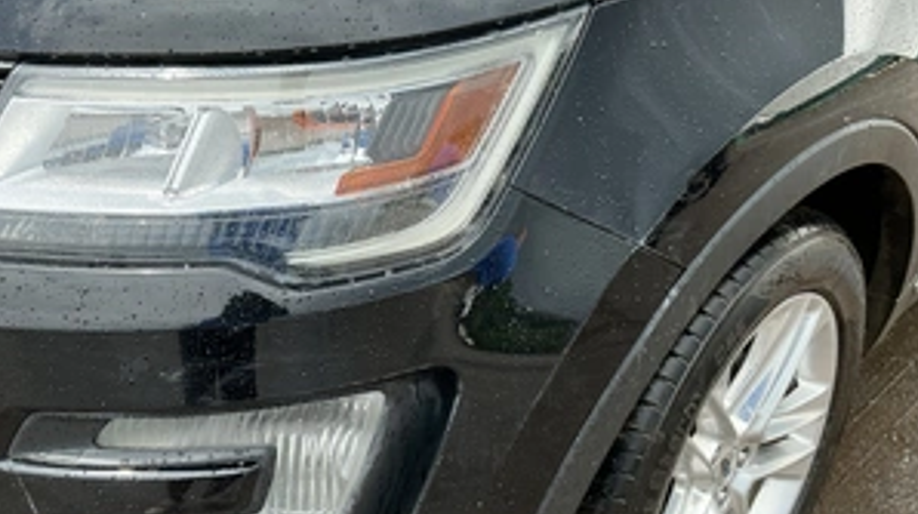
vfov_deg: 28.6
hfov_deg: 49.3
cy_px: 375
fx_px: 997
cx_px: 391
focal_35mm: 41
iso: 25
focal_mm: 3
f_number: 1.8
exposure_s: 1/657
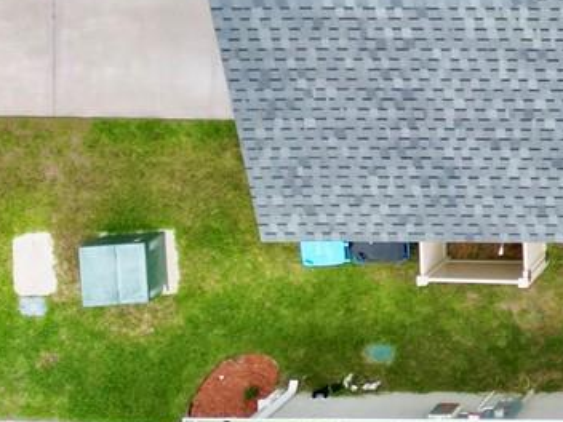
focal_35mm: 109
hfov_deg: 15.7
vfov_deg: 12.9
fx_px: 1773
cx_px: 979
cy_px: -189
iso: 150
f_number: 1.7
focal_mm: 6.72
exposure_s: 1/2000
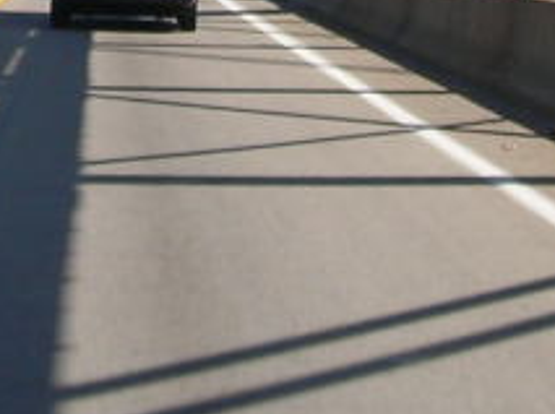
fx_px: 2929
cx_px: 138
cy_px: -372
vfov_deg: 7.8
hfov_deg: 10.8
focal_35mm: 183
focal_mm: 6.3
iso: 50
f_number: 6.4
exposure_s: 1/126
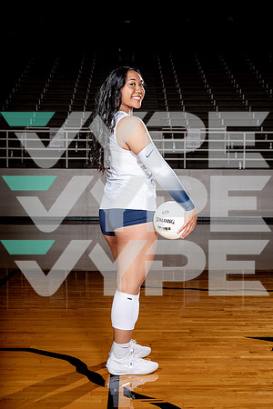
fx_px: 626
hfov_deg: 24.6
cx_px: 136
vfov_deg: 36.2
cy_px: 204
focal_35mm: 55
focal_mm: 55
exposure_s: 1/250
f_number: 8
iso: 100
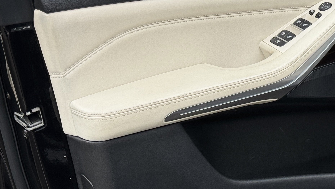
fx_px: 1004
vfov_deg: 10.7
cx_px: 248
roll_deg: +4.5
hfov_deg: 18.8
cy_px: 12
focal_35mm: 113
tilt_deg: -15.0
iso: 64
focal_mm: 6.76
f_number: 1.78
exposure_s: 1/347
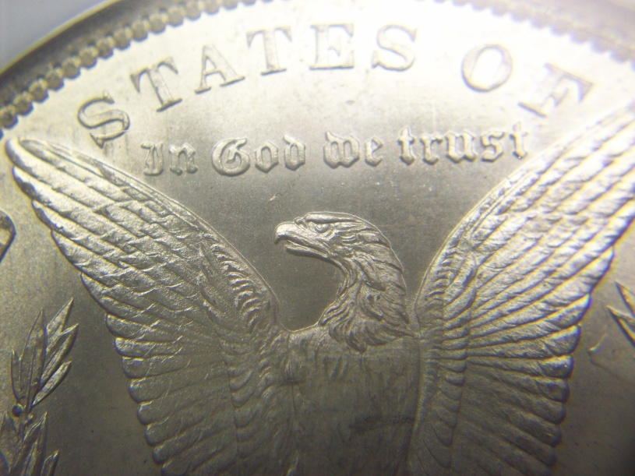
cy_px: 238
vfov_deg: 38.7
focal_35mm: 37
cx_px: 318
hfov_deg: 50.1
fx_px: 679
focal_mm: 6.2
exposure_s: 1/60.5
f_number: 2.8
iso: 80
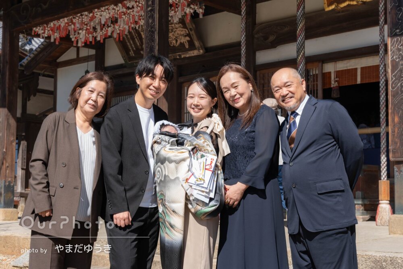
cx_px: 202
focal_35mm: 64
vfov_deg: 21.3
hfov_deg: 31.6
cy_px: 134
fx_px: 713
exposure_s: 1/160
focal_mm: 63.7
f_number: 8
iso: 100
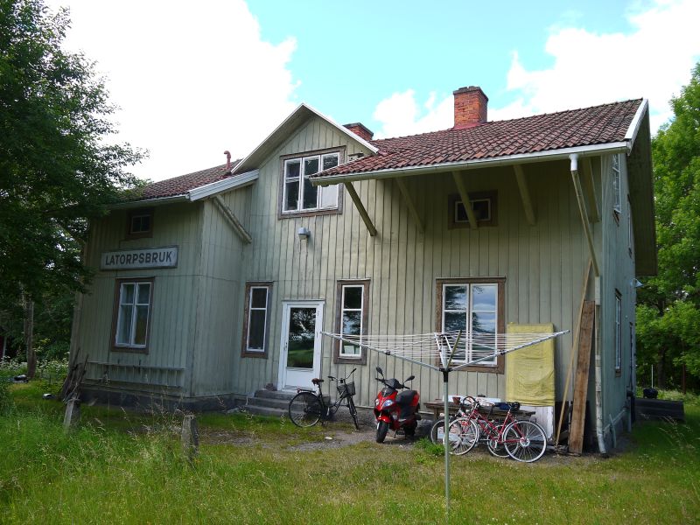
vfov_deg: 49.7
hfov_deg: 63.4
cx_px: 350
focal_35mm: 28
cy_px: 262
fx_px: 566
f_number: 5
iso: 160
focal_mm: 14
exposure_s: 1/200
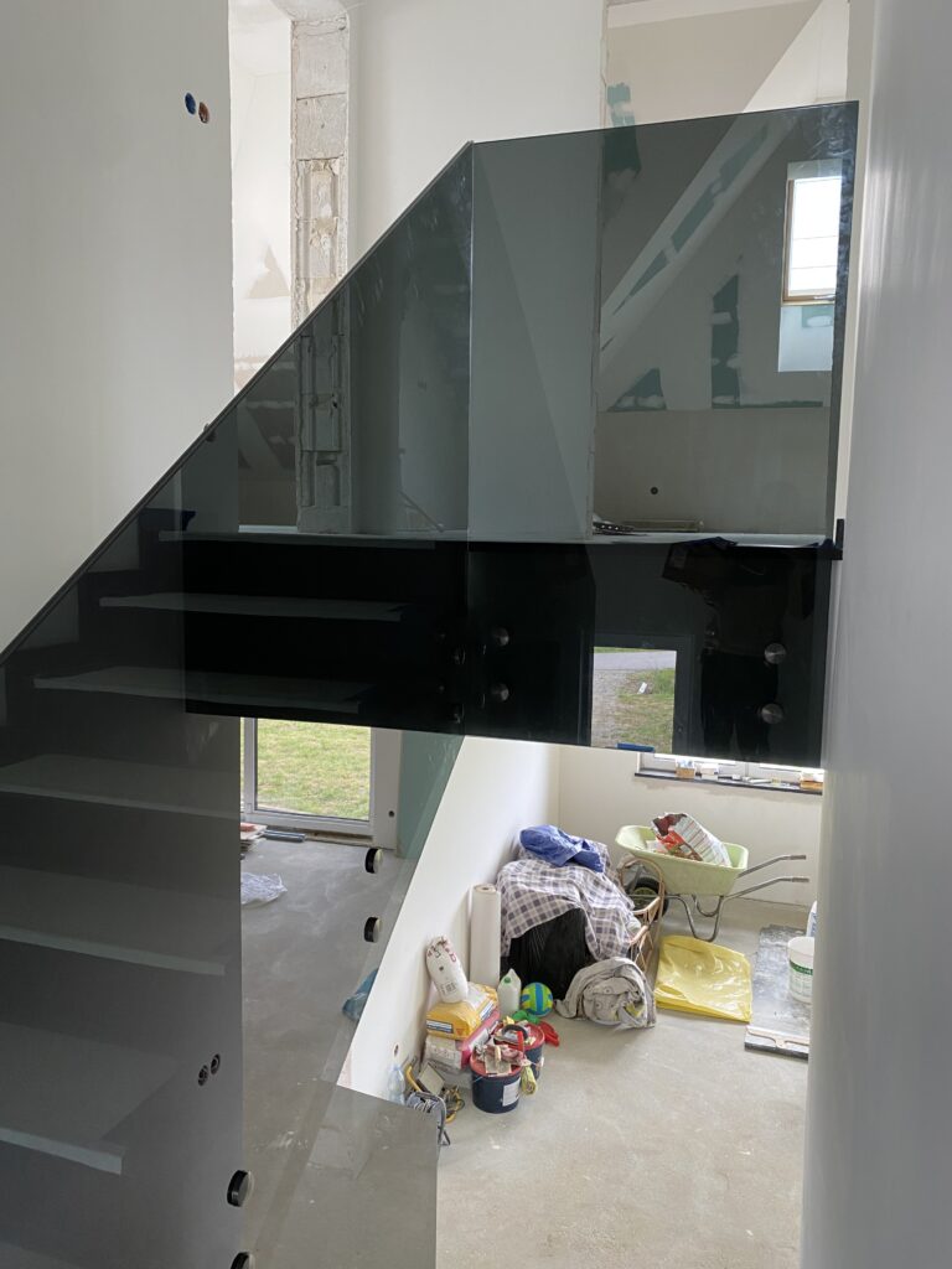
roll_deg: -1.9
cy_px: 634
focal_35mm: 26
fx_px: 953
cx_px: 476
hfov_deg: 53.1
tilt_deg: -6.3
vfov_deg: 67.3
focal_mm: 4.25
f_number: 1.8
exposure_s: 1/74
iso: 125
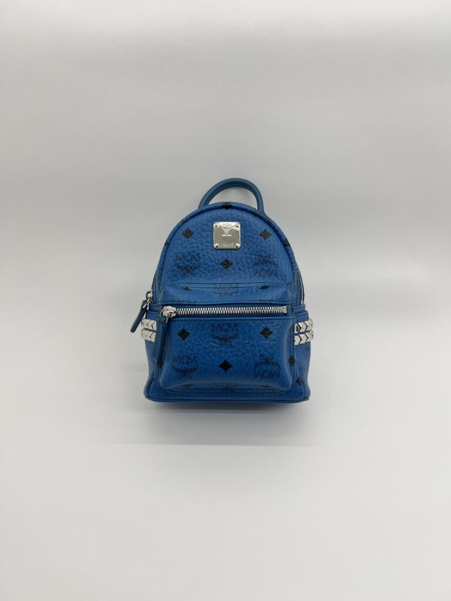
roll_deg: +0.7
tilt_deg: -38.7
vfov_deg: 67.3
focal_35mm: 26
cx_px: 226
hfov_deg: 53.1
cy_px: 300
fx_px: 452
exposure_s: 1/116
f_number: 1.5
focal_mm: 5.7
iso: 32
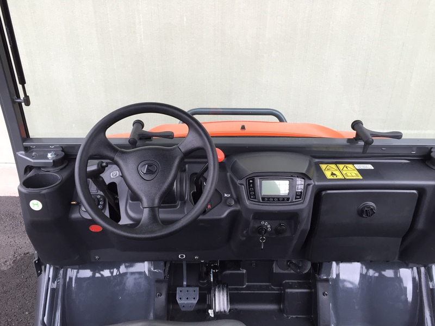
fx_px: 364
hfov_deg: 61.7
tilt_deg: -28.8
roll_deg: -0.6
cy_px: 163
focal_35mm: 29
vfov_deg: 48.2
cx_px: 218
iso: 32
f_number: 2.2
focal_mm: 4.15
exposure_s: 1/40
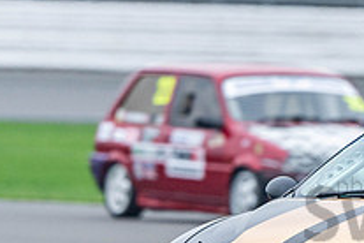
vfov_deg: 0.8
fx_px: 17329
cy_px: 285
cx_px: 386
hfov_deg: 1.2
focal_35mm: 1714
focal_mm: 500
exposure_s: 1/640
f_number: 5.6
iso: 900
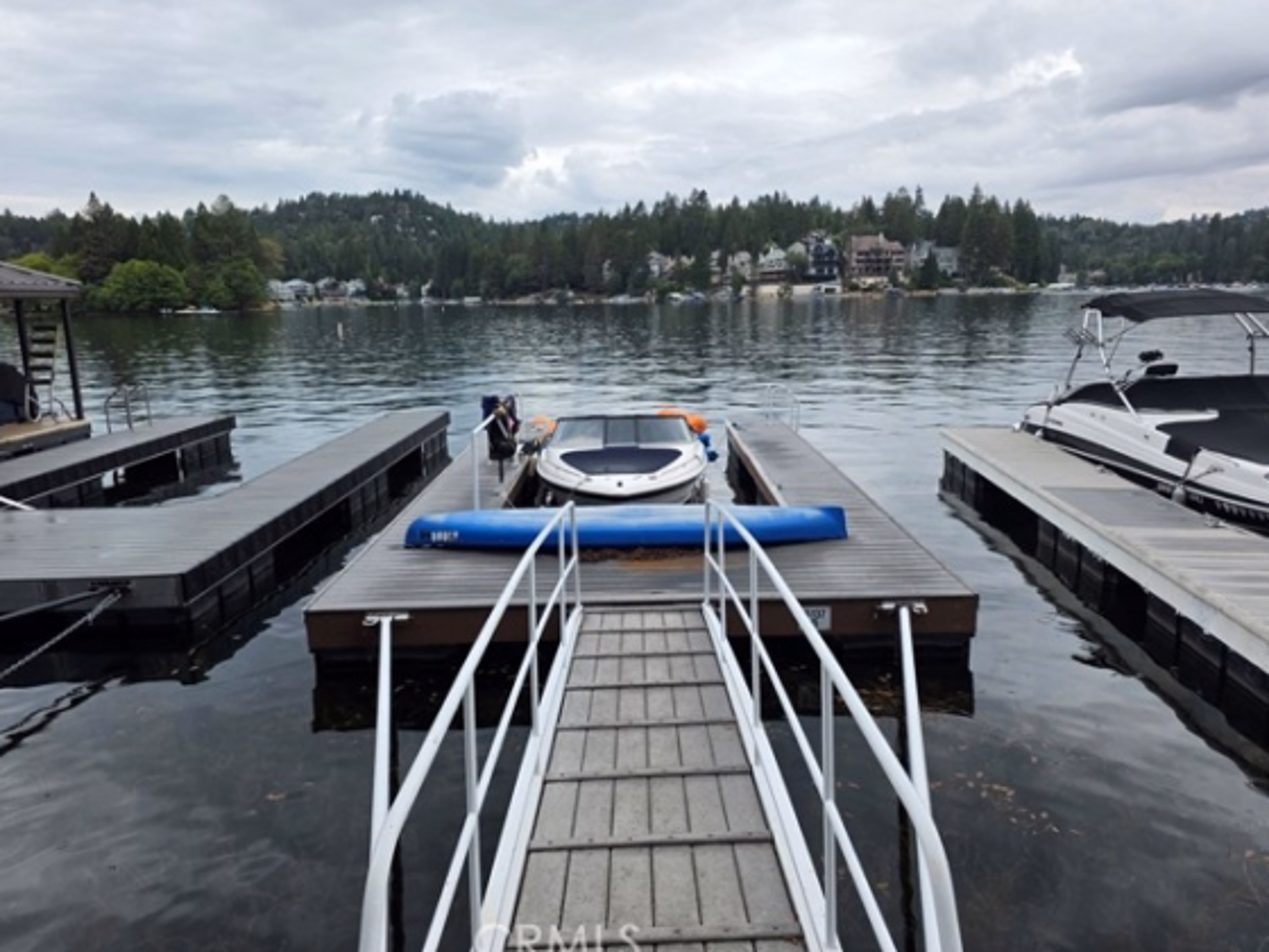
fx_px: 880
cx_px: 632
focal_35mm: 24
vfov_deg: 56.8
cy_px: 476
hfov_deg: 71.6
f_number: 1.7
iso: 80
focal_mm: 6.3
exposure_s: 1/3092
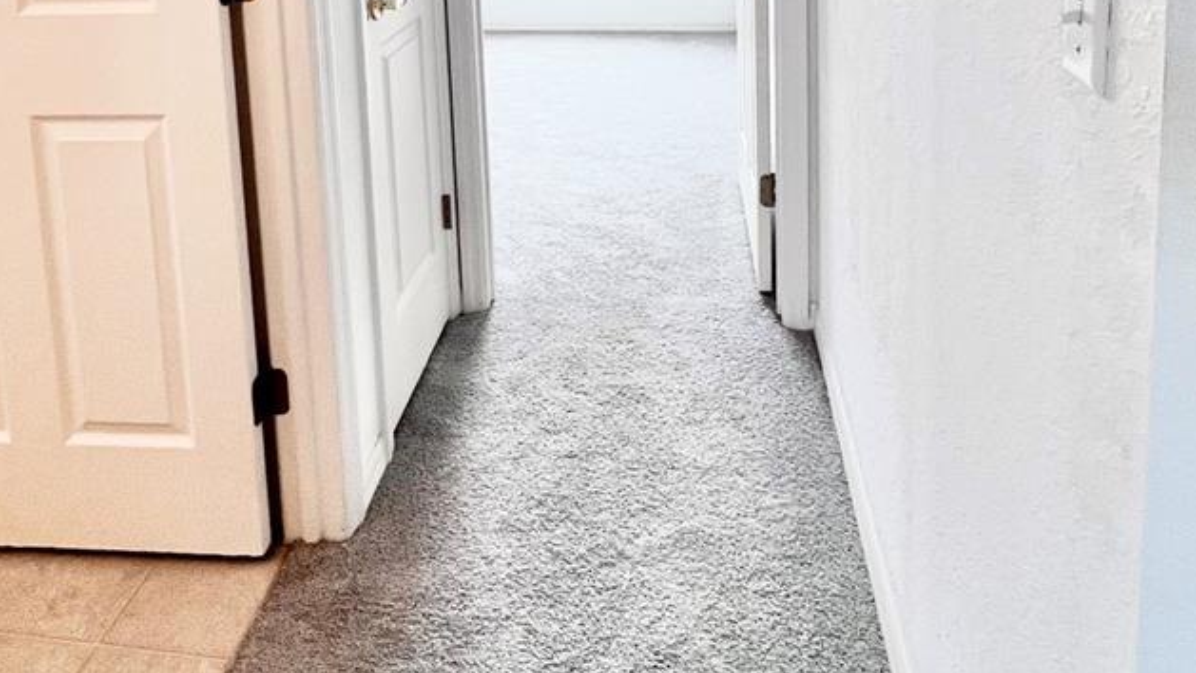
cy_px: -70
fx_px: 856
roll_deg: +2.6
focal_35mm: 27
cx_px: 544
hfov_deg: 69.7
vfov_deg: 36.3
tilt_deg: -6.2
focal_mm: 1.57
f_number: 1.8
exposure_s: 1/120
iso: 100
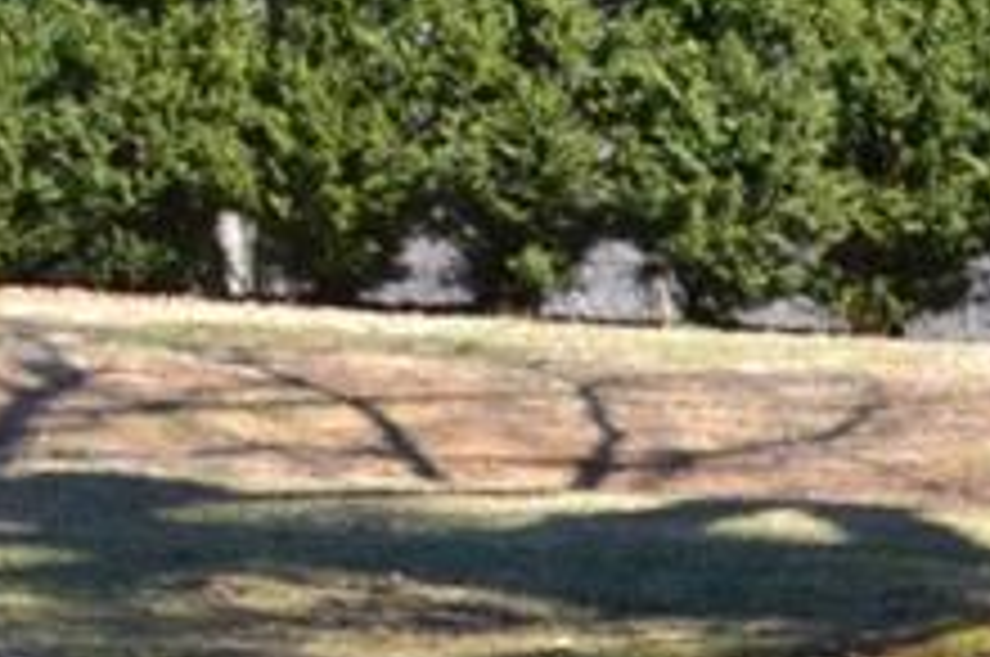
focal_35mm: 246
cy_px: 279
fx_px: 6755
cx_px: -994
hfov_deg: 8.0
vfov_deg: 5.6
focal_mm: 24
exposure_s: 1/200
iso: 400
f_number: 10
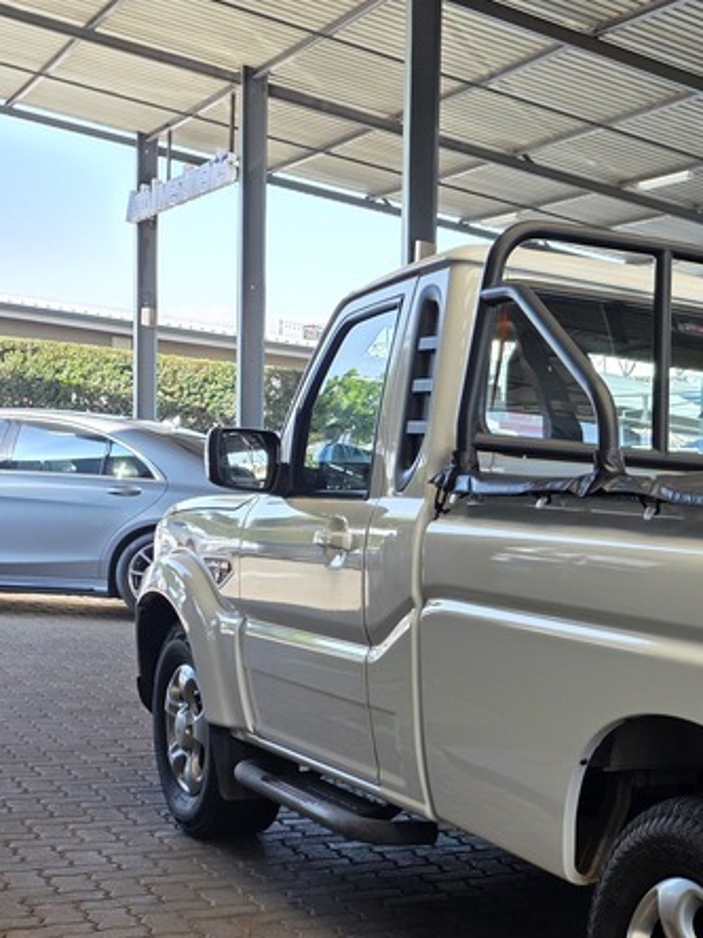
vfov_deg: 35.2
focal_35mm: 53
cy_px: 727
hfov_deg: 23.8
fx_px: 1435
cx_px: 944
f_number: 1.7
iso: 40
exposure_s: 1/180
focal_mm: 6.25
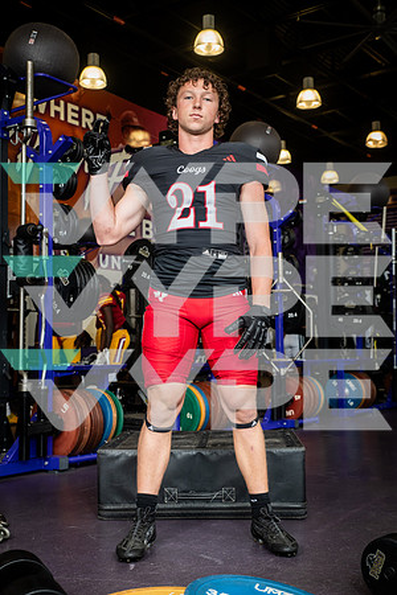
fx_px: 761
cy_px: 298
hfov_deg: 29.2
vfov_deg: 42.7
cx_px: 198
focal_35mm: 46
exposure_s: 1/250
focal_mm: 46
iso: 500
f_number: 5.6
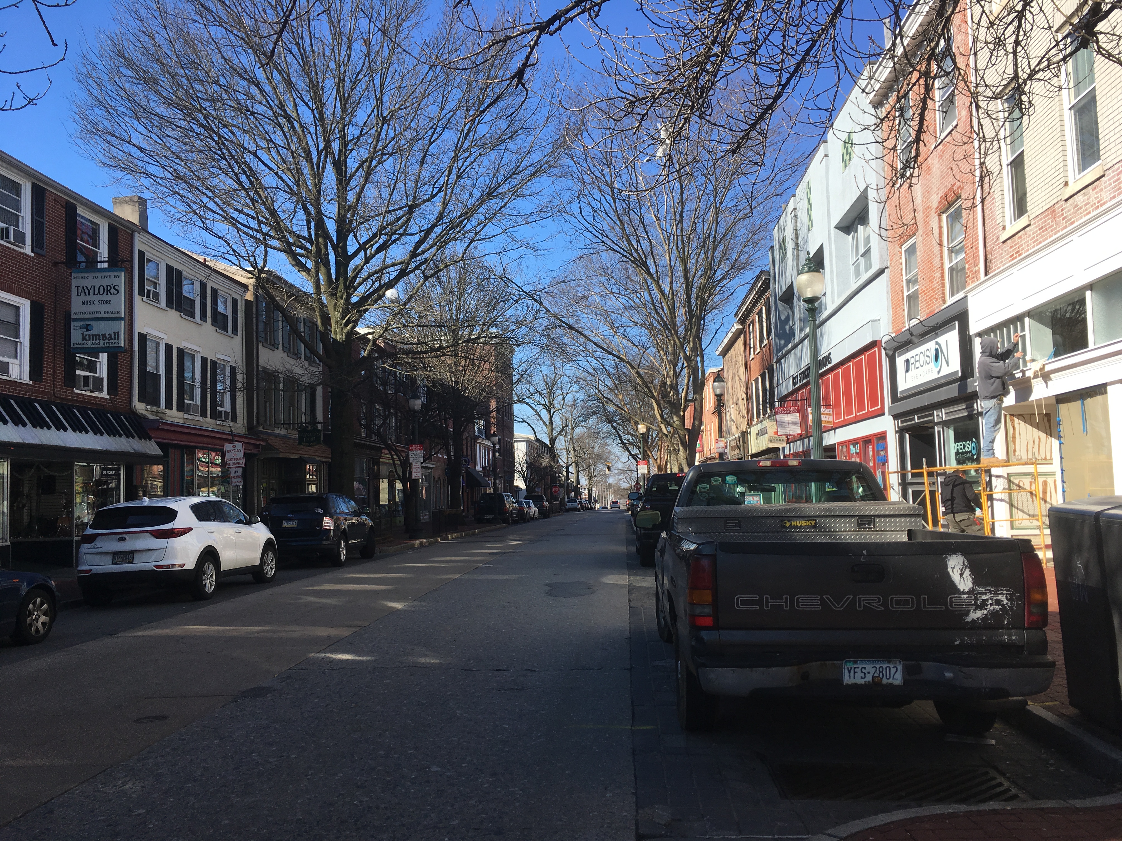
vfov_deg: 48.2
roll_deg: +1.1
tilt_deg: +3.5
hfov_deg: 61.7
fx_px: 940
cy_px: 420
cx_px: 561
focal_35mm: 29
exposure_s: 1/974
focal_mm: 4.15
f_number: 2.2
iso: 25
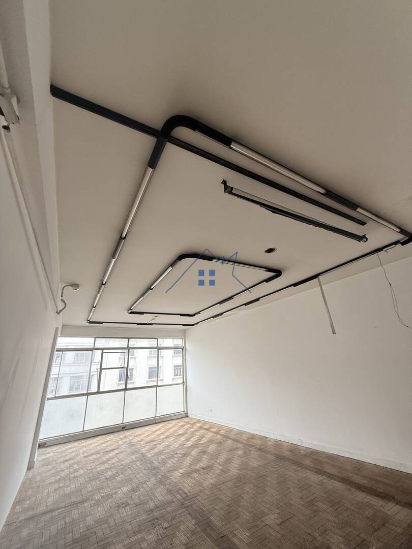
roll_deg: +0.5
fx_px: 222
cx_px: 206
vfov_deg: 102.1
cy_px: 274
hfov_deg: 85.7
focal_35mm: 14
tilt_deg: +24.6
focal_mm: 2.22
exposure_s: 1/99
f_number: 2.2
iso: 80
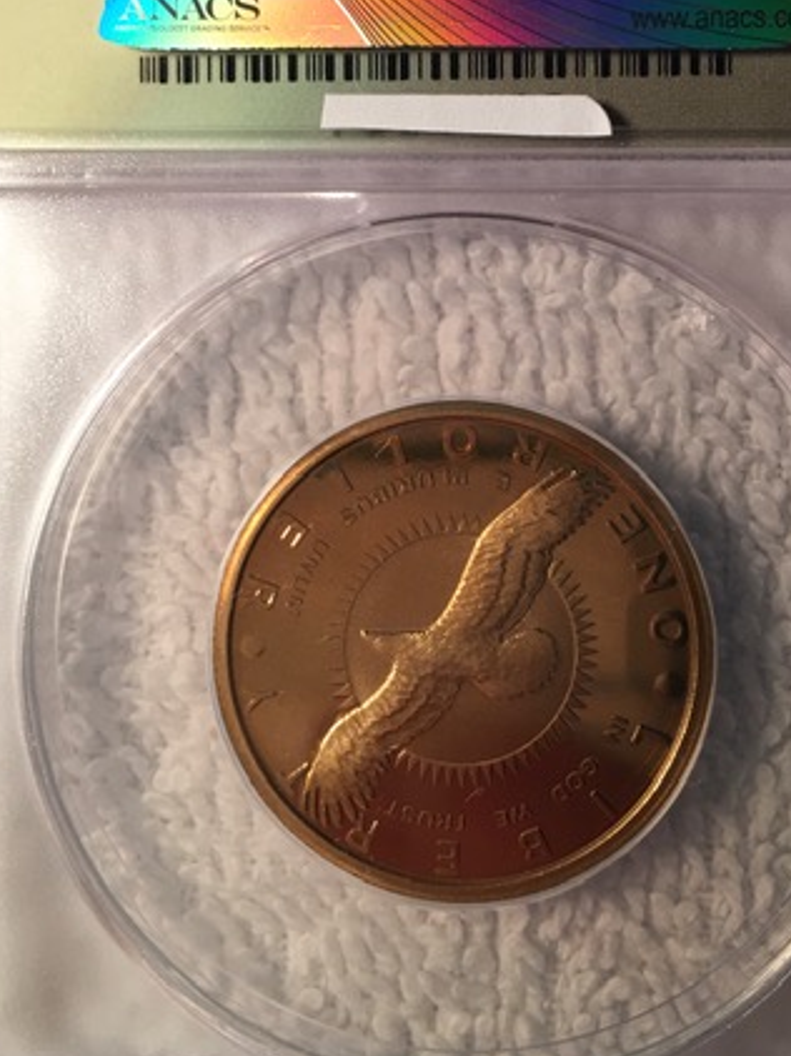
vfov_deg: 42.5
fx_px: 1342
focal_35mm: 44
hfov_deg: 32.8
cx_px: 441
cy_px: 370
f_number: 2.2
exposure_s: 1/40
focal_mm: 4.15
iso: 25
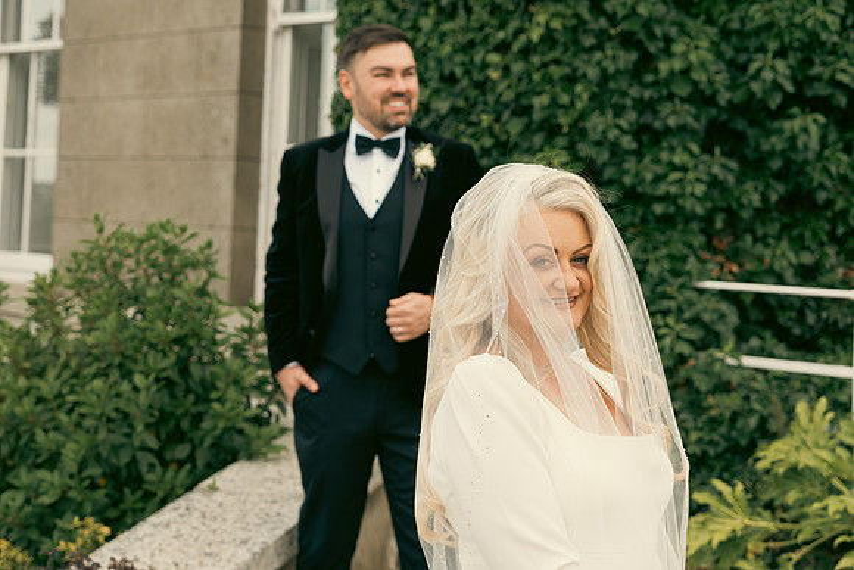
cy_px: 285
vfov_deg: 17.5
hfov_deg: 26.0
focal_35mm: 78
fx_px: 1851
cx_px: 427
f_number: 3.5
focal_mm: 52
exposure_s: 1/400
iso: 125
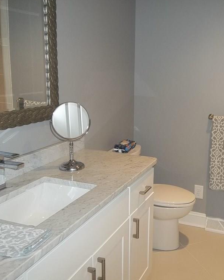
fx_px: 298
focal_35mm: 36
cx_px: 159
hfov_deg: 40.3
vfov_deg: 50.3
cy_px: 138
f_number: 3.5
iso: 160
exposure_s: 1/30
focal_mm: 4.9
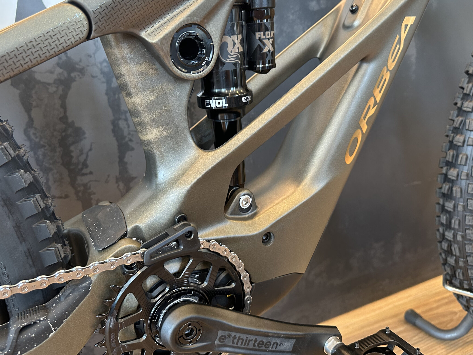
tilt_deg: -13.2
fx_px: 410
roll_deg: +1.8
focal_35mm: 30
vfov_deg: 46.7
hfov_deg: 59.9
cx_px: 225
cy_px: 155
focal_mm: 6.86
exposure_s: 1/50
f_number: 1.78
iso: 250
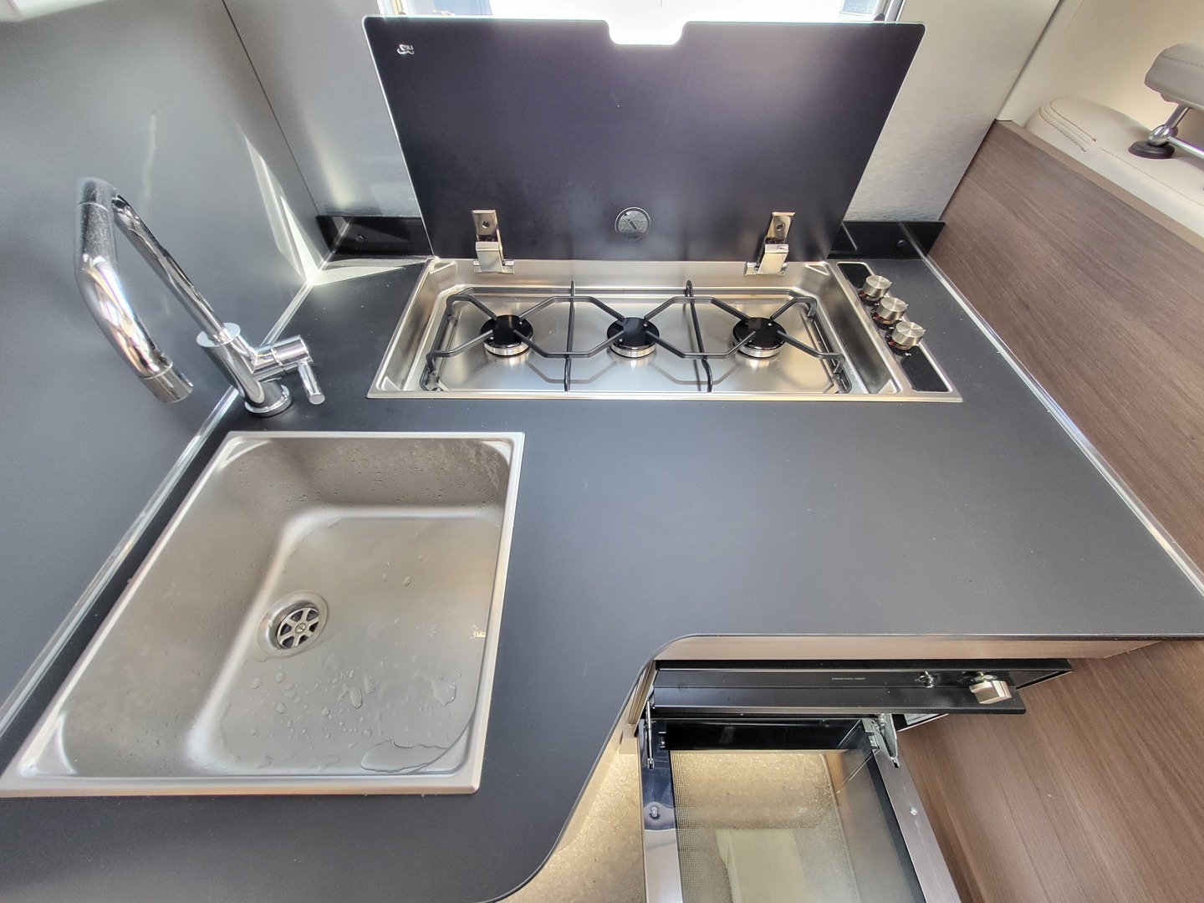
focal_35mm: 13
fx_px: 452
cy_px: 452
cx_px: 602
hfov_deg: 106.2
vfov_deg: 89.9
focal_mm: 1.74
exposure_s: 1/33.3
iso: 400
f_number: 2.2
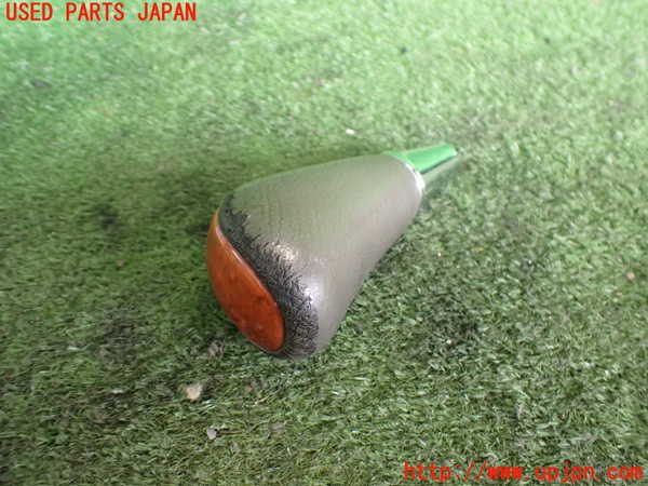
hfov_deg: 60.0
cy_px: 243
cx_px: 324
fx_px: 562
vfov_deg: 46.8
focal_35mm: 30
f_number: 2.3
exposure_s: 1/100
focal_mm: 5.4
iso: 800
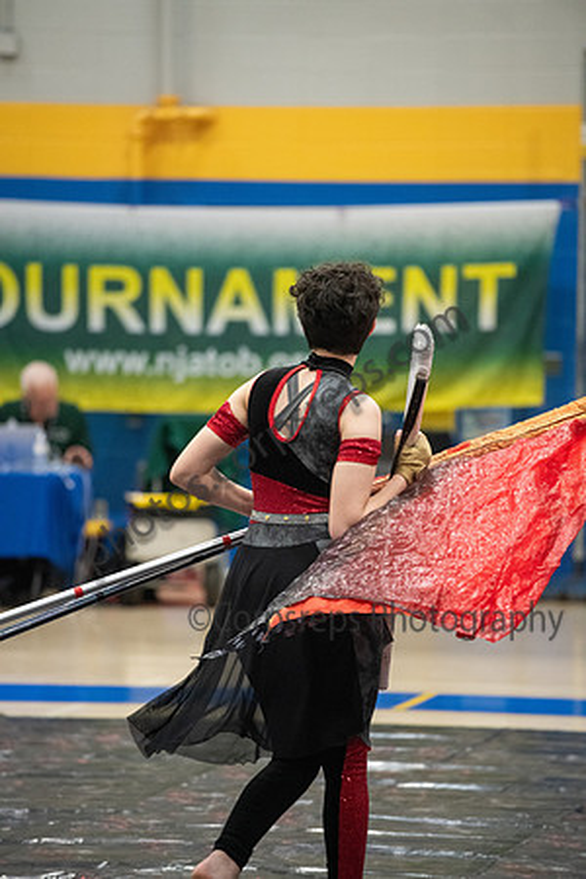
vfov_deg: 10.3
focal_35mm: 200
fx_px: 4883
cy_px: 440
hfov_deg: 6.9
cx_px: 293
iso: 6400
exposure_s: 1/500
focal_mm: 200
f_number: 4
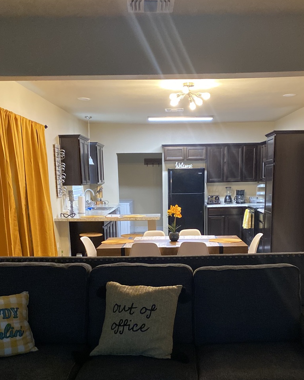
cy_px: 265
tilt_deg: -11.3
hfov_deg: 39.1
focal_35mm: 38
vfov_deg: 46.9
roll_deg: +0.4
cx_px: 167
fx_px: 428
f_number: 1.8
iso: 500
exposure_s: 1/30
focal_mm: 4.25
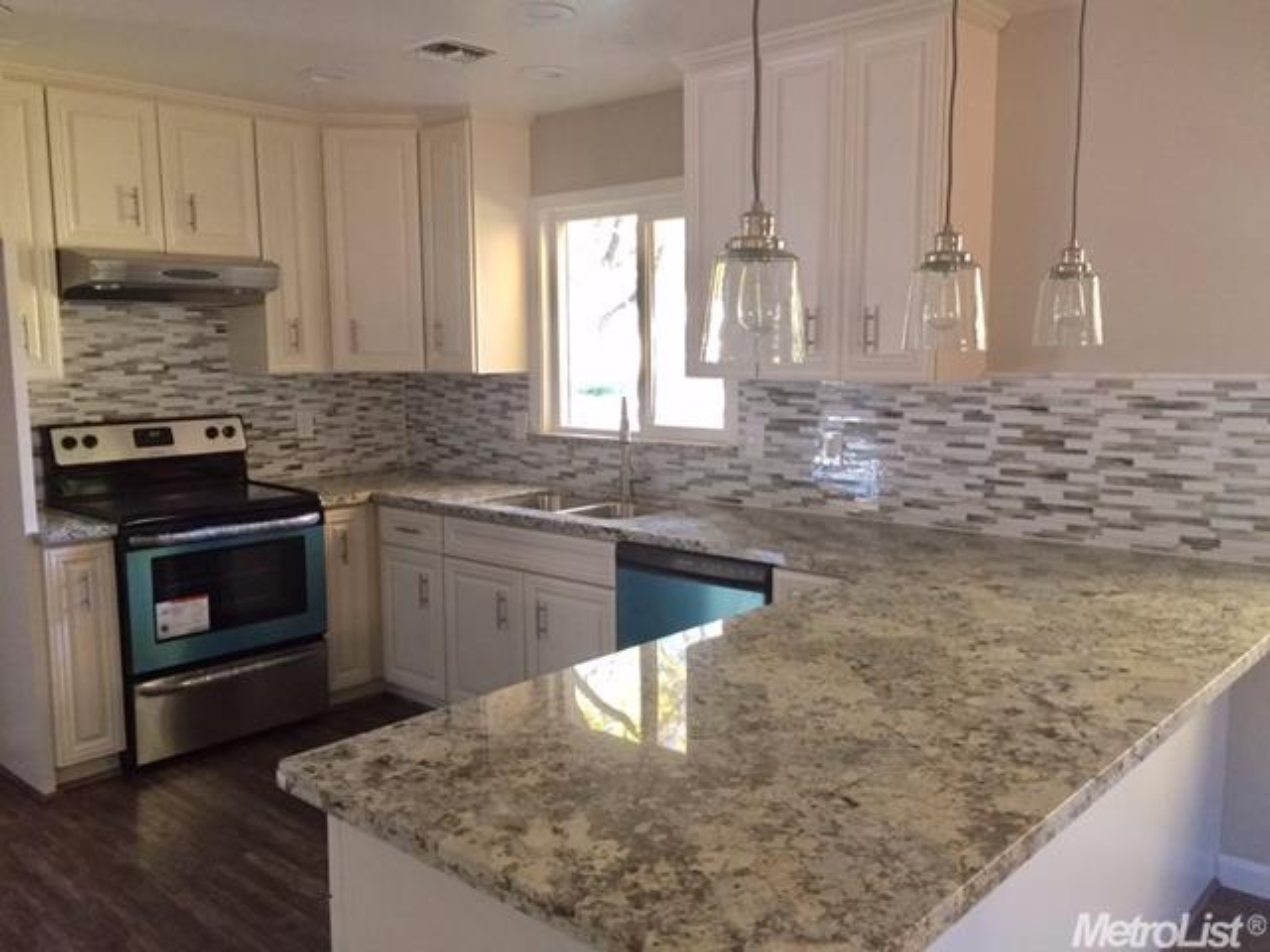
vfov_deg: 48.2
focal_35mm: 29
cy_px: 476
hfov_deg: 61.7
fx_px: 1064
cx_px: 635
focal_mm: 4.15
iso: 125
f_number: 2.2
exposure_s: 1/30
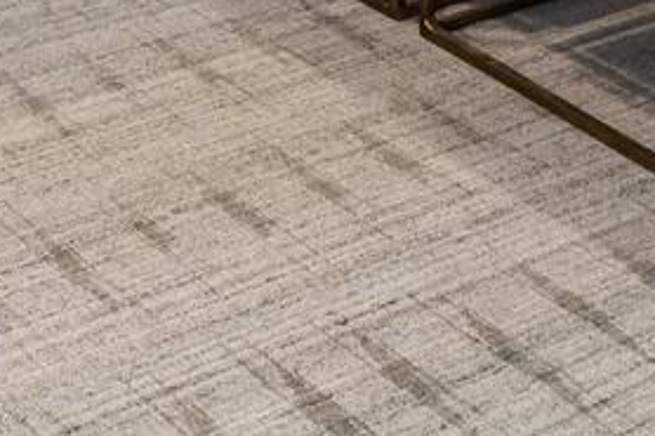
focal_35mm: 118
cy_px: -856
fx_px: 2146
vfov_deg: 9.3
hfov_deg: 17.3
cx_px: 495
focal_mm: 16
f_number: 8
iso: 400
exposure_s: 1/3
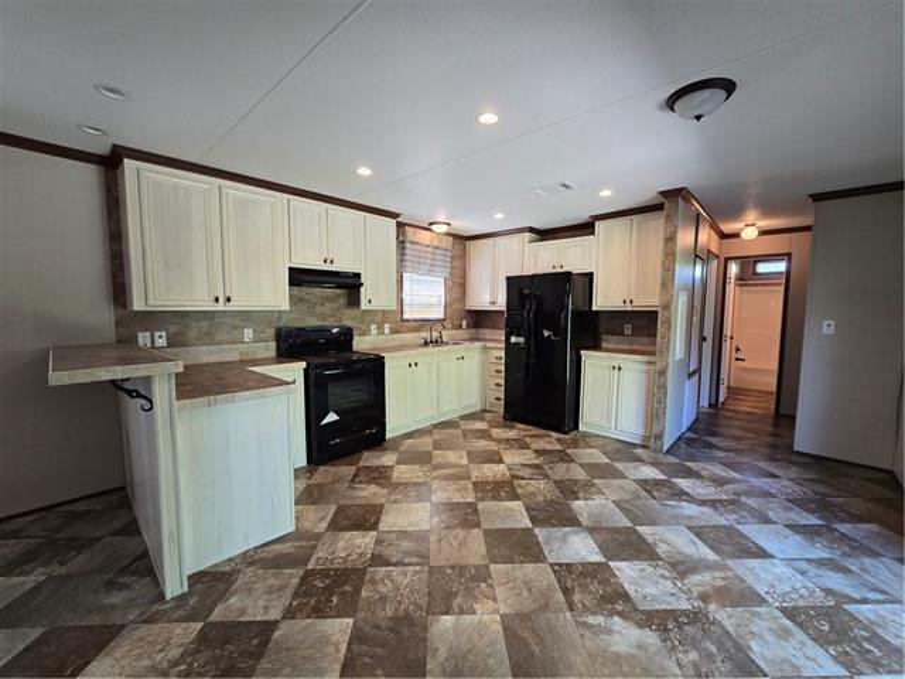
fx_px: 340
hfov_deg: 106.2
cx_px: 452
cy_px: 340
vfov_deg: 89.9
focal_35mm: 13
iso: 200
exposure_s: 1/60
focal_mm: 2.2
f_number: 2.2
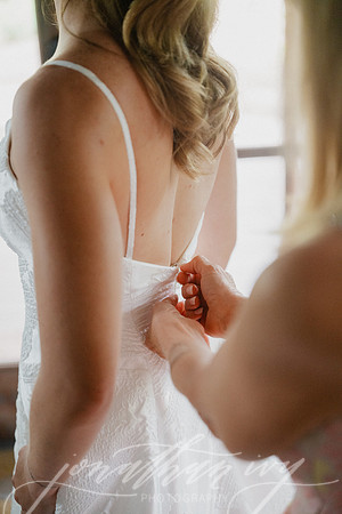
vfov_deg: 28.8
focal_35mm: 70
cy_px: 257
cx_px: 171
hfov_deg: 19.5
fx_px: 997
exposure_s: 1/160
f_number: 2.8
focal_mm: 70
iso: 2200
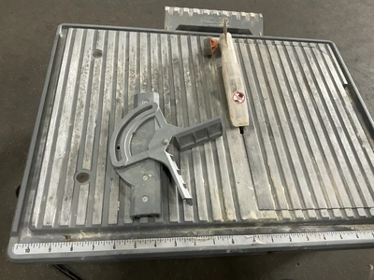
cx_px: 187
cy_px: 140
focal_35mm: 29
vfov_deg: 48.2
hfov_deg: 61.7
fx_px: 313
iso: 125
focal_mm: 3
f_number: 1.8
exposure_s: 1/60
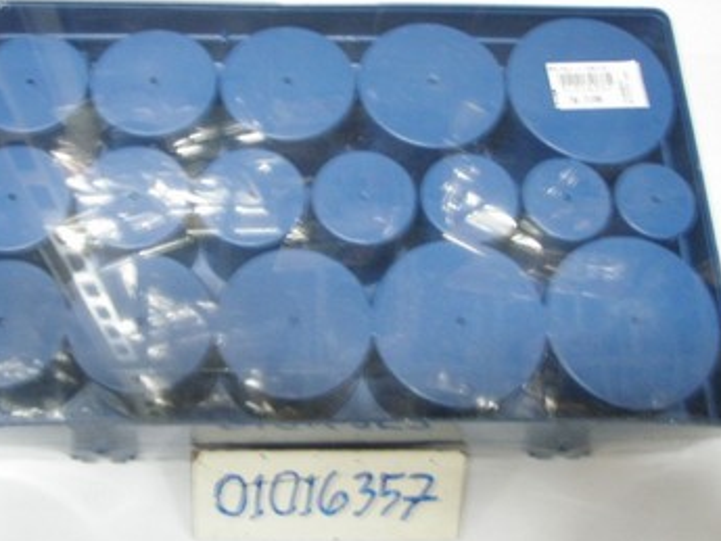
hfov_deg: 42.9
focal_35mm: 44
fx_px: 917
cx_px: 326
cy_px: 263
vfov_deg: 32.9
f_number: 3.5
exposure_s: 1/4
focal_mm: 6.7
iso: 400
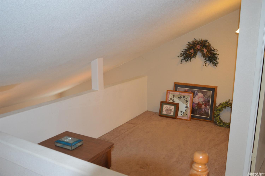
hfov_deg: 59.5
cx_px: 132
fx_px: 232
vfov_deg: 41.6
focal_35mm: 32
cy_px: 88
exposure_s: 1/60
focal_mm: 21
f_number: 3.8
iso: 560
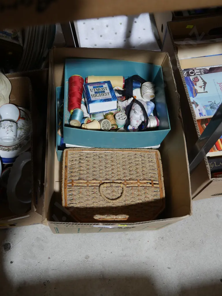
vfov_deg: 53.9
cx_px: 111
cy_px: 148
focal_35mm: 34
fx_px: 290
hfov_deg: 41.8
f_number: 4
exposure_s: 1/60
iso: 400
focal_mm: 17
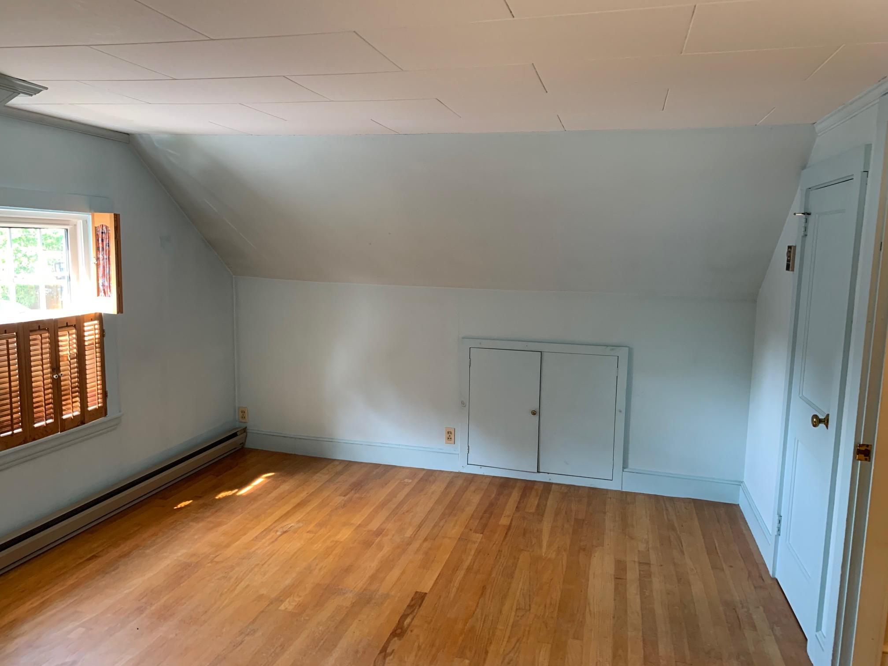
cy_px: 333
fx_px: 667
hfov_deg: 67.3
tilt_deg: -9.5
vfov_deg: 53.1
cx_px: 444
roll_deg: -1.2
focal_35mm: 26
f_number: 1.8
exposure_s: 1/60
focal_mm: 4.25
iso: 160
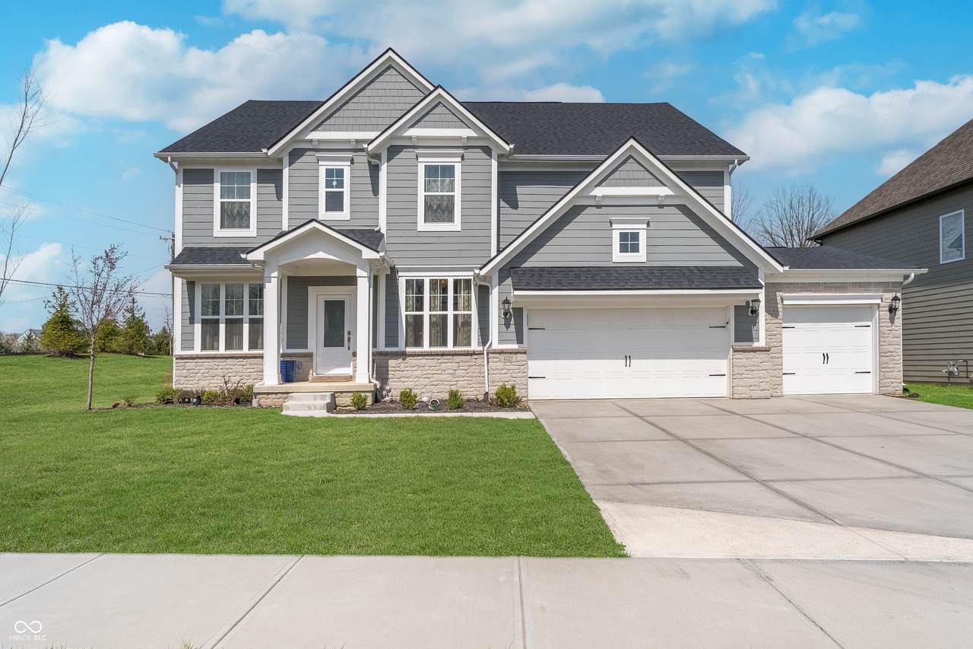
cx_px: 486
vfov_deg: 61.9
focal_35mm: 20
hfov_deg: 84.0
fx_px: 540
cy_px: 324
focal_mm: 13.3
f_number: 4
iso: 500
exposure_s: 1/2500
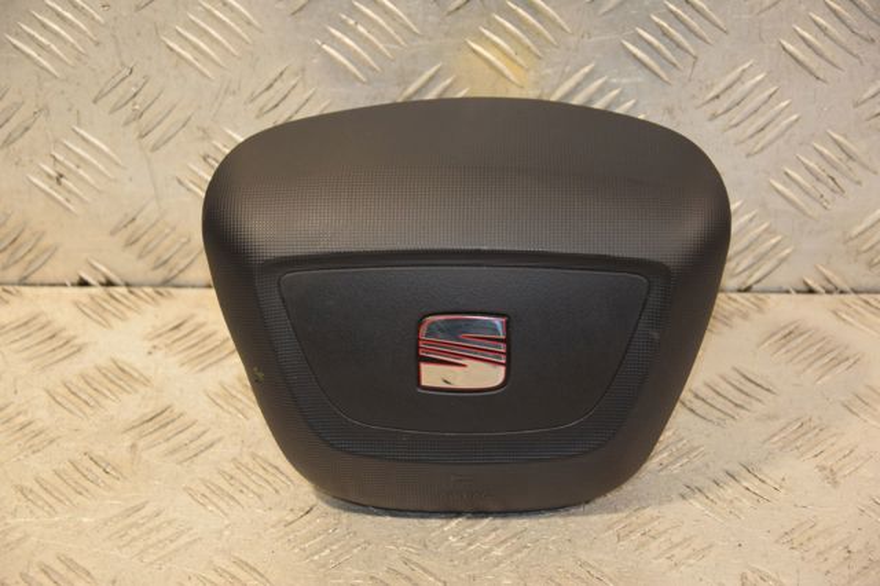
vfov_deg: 12.2
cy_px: 293
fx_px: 2748
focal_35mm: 112
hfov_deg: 18.2
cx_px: 440
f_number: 5.3
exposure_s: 1/125
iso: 800
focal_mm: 75
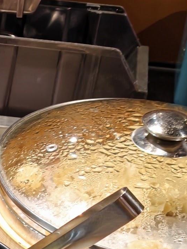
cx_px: -222
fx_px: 1001
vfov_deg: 13.5
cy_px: 349
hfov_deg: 9.7
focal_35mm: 139
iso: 71
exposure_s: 1/120
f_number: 1.57
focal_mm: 7
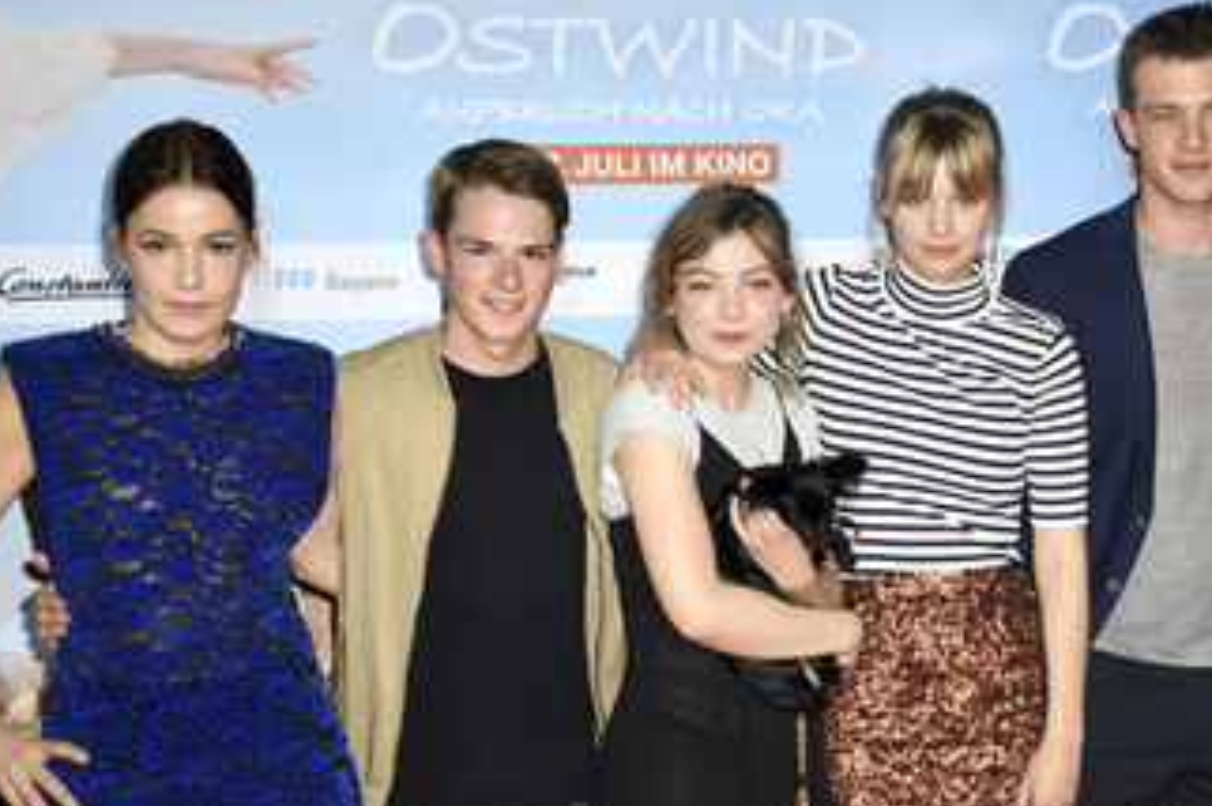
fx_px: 2825
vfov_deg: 16.2
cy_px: 493
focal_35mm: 84
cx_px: 800
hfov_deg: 24.1
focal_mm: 40
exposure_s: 1/160
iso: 400
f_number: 5.6
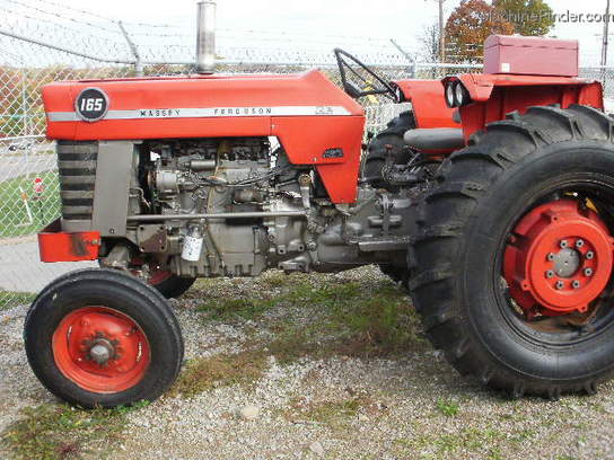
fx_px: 639
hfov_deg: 51.4
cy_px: 230
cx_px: 307
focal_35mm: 36
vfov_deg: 39.7
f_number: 5.6
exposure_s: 1/125
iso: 100
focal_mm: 6.3
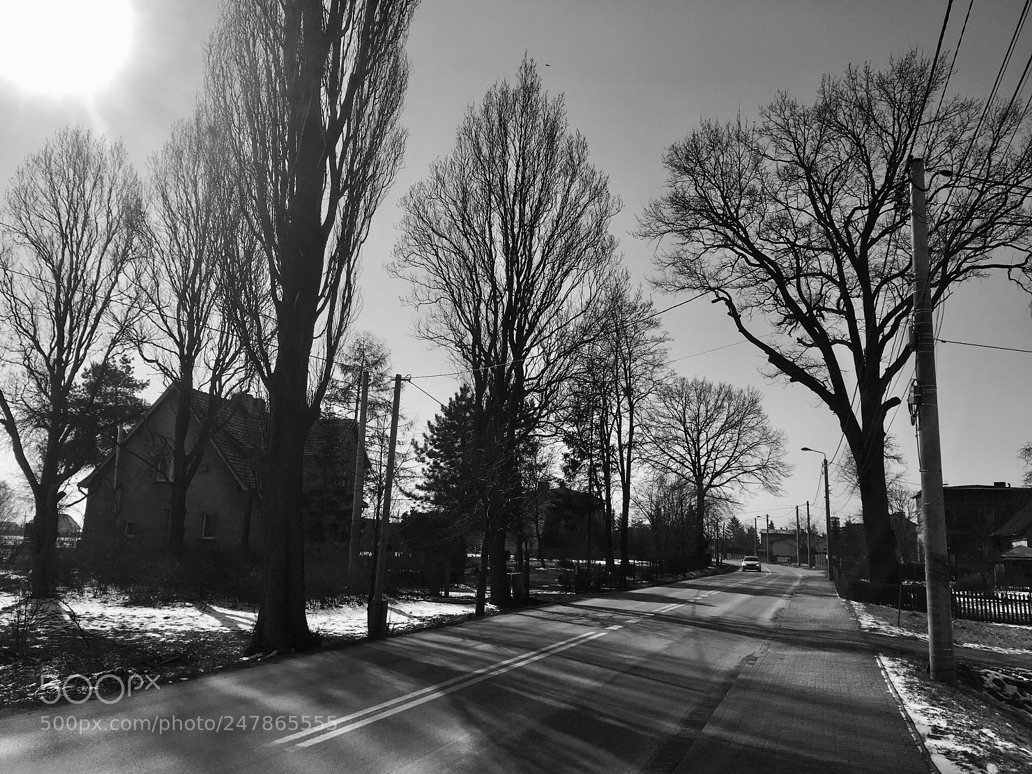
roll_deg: -4.3
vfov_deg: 48.2
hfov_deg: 61.7
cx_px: 516
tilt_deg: +10.3
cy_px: 387
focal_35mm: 29
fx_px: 865
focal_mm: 4.15
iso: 25
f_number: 2.2
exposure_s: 1/4274
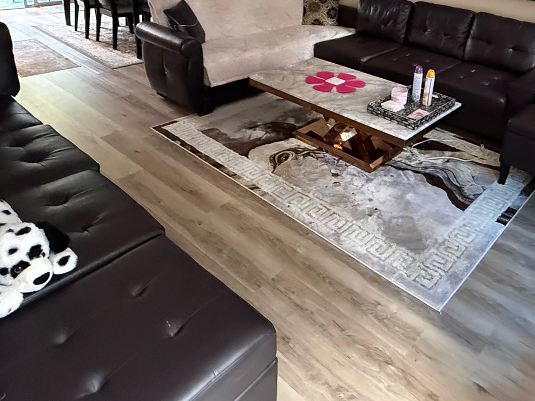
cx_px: 344
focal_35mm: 29
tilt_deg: -19.4
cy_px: 77
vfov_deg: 45.7
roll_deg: -1.6
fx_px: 448
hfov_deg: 60.6
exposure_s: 1/60
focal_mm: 2.22
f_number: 2.2
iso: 1000
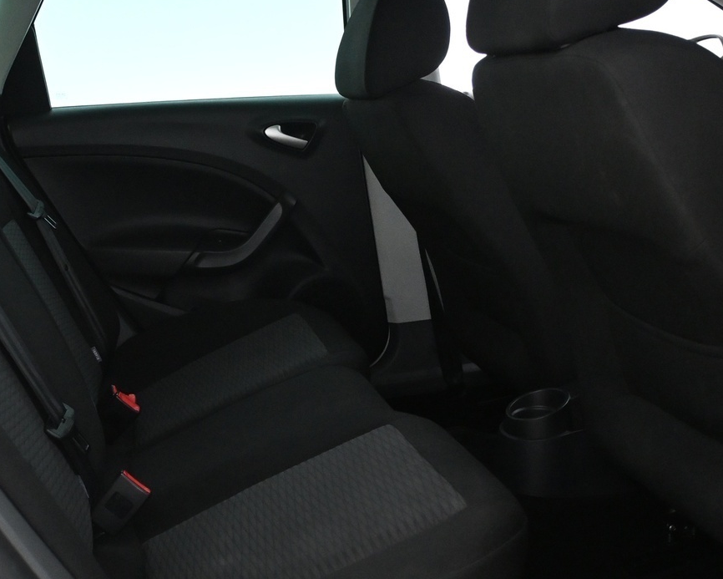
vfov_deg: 19.1
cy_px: 322
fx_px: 1719
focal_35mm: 80
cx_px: 270
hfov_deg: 23.7
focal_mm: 30.5
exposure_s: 1/60
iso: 3200
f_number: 4.8
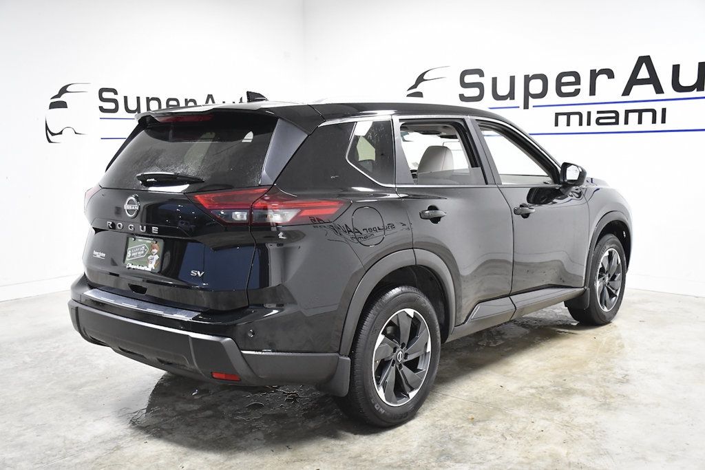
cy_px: 235
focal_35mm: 36
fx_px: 705
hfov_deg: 53.1
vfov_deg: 36.9
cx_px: 352
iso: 2500
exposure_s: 1/200
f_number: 4.5
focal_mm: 24
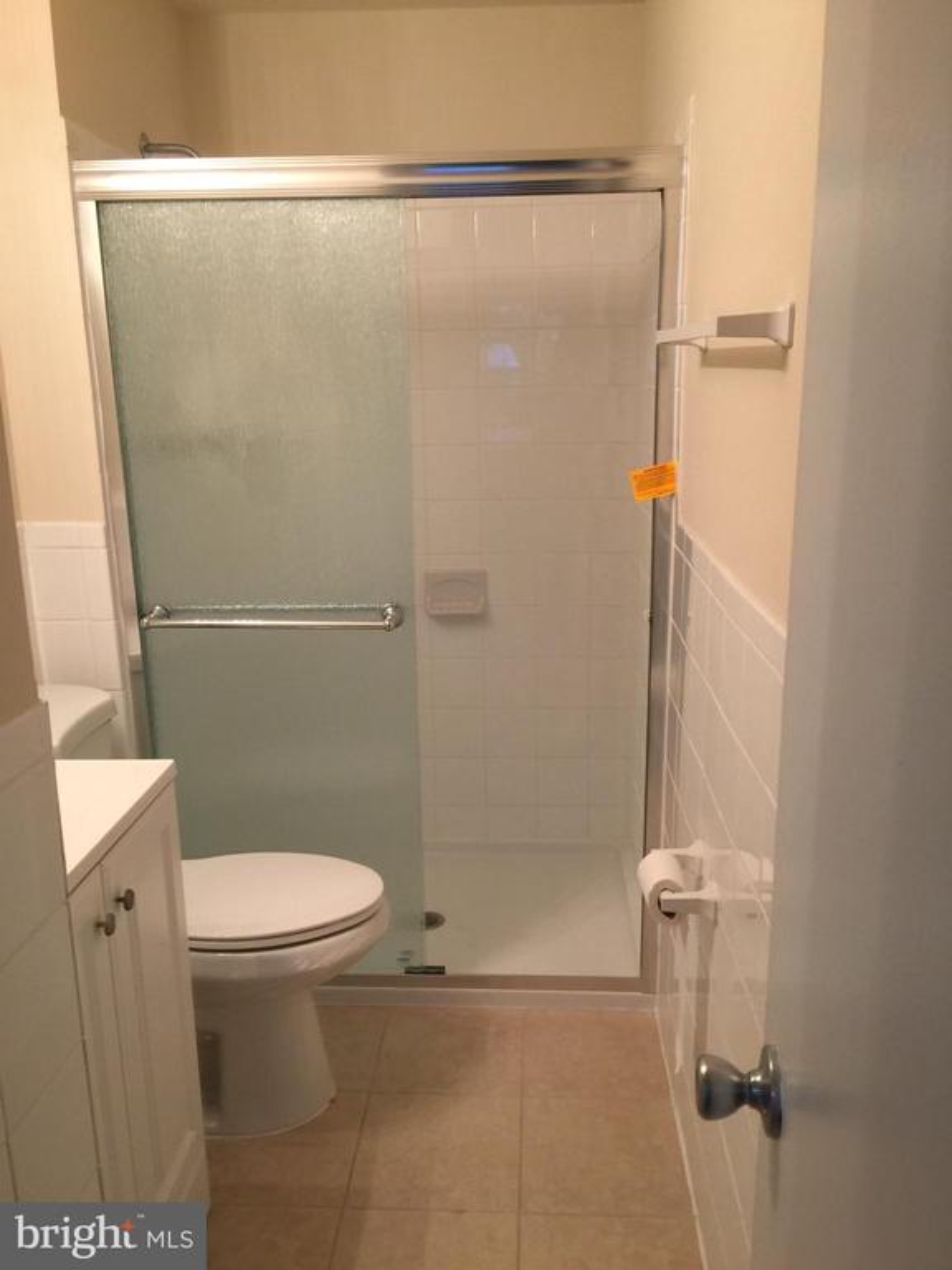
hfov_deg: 48.2
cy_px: 635
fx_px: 1063
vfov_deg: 61.7
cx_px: 476
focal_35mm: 29
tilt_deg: -10.1
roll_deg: +0.7
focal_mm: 4.15
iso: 32
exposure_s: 1/15
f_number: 2.2
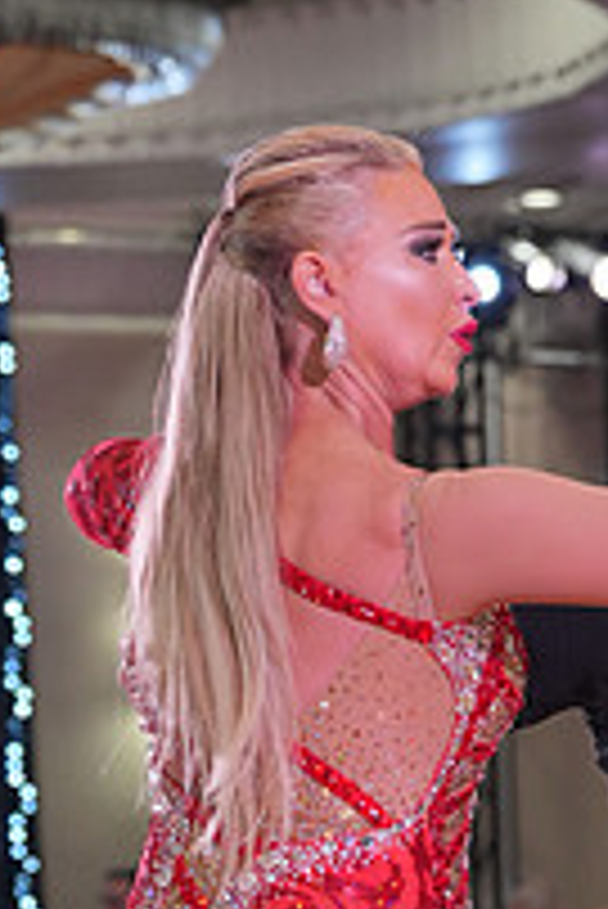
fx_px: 5665
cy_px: 1107
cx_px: 516
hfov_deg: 6.1
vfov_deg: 9.1
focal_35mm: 224
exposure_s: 1/500
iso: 2000
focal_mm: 78
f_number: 4
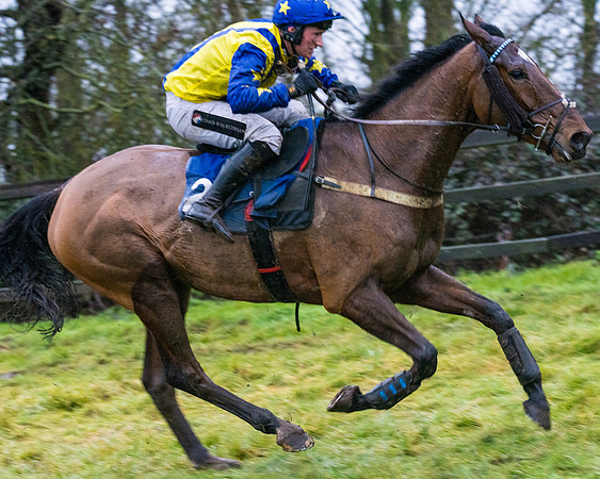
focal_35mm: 152
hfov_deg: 12.7
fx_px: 2699
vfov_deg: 10.2
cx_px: 256
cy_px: 240
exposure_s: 1/500
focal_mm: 135
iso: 5000
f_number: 5
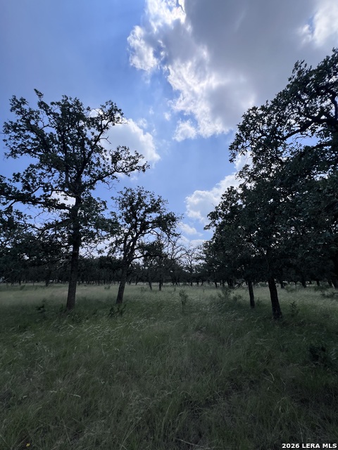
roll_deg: +0.2
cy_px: 225
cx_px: 169
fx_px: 169
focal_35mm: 13
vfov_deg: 106.2
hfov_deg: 89.9
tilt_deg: +17.3
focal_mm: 1.57
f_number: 1.8
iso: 32
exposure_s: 1/3922
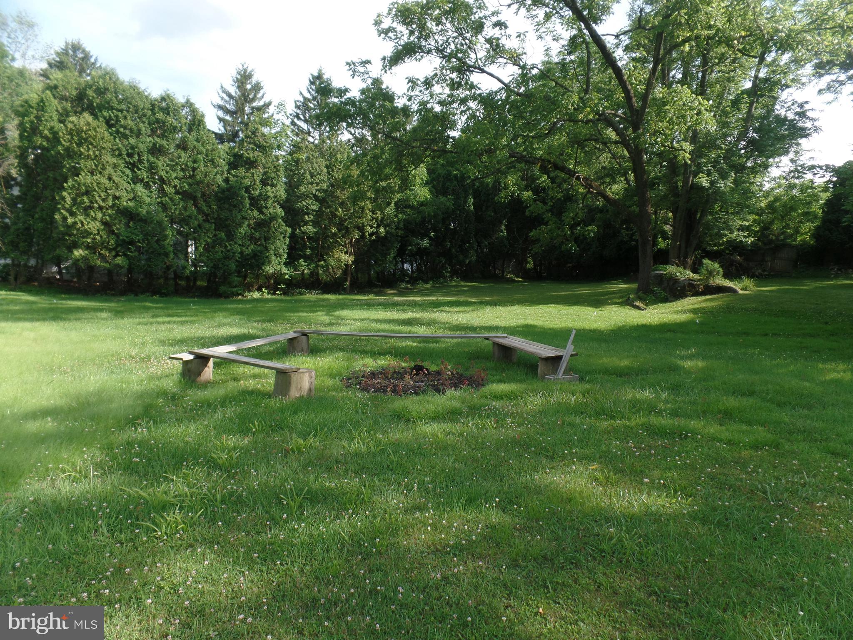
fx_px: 567
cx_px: 426
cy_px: 320
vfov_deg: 58.9
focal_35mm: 23
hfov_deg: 73.9
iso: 80
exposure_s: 1/350
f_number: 3.5
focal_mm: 4.1
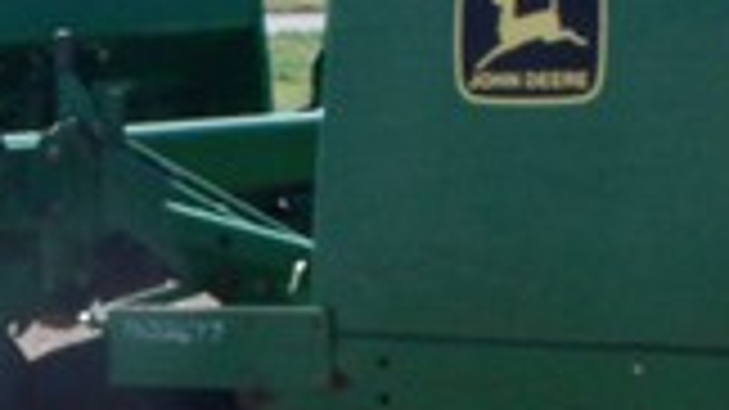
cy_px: 536
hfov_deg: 16.6
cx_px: 130
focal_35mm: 128
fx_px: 2473
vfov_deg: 9.3
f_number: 5.5
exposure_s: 1/320
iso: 80
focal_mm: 6.3
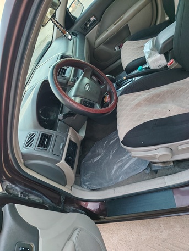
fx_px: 175
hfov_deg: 56.8
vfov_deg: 71.6
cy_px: 126
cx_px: 94
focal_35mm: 24
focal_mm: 5.25
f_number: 1.75
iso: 3313
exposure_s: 1/333
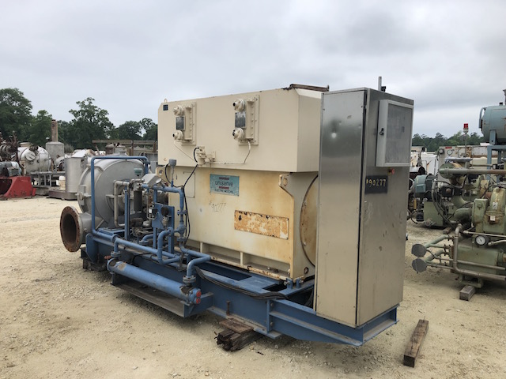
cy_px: 190
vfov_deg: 49.7
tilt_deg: -4.8
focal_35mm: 28
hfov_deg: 63.4
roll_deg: -0.7
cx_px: 253
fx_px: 409
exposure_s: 1/991
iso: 20
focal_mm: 4
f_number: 1.8
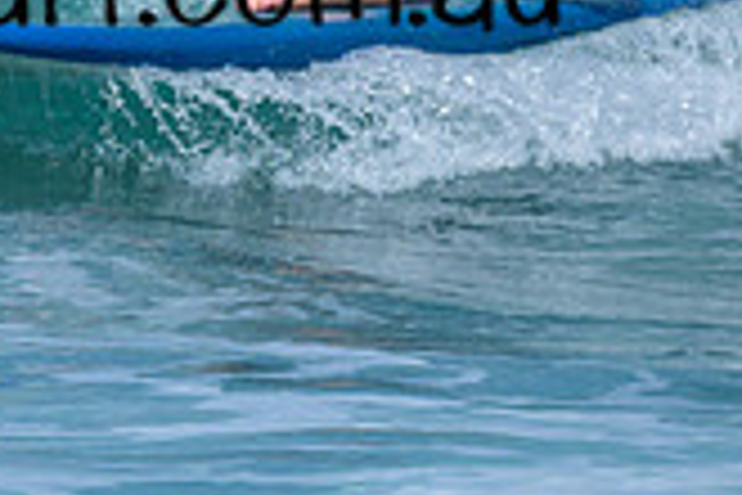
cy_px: -221
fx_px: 79079
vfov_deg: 0.4
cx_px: -221
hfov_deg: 0.5
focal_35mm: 3837
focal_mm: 800
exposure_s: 1/2500
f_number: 6.3
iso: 280
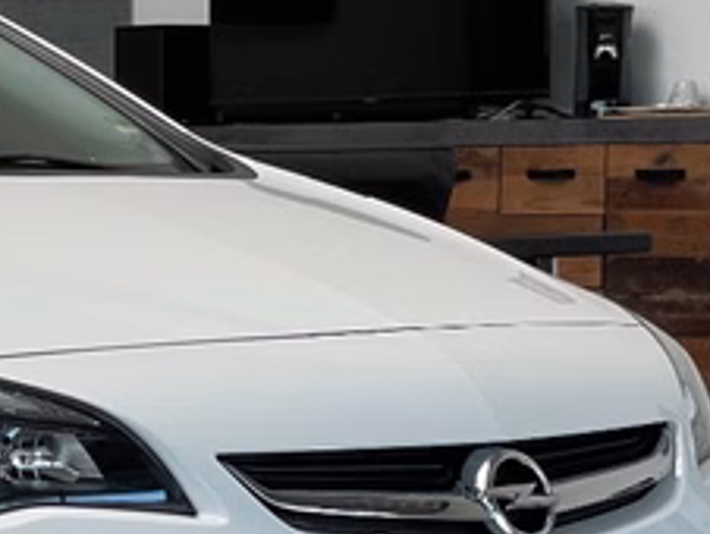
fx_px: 3778
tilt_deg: -5.1
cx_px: -349
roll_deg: +0.2
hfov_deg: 10.4
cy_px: 503
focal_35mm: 184
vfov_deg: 8.1
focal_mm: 6
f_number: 2
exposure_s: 1/122
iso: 25
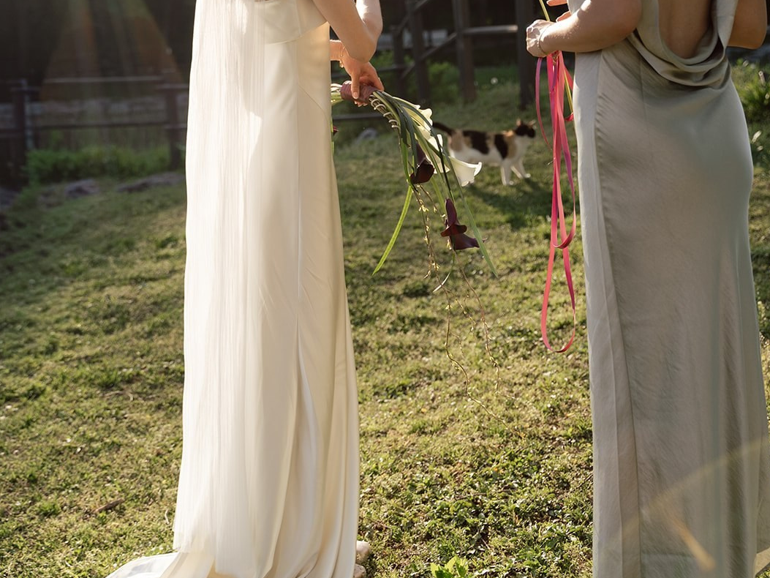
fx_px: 1268
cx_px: 384
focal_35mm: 57
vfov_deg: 25.2
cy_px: 109
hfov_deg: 33.8
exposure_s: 1/1600
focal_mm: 39
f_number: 3.2
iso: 160
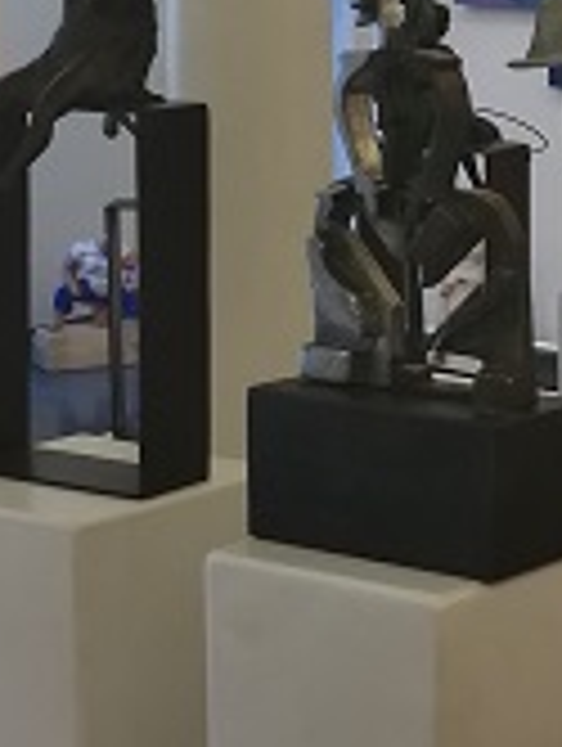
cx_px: 584
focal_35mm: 130
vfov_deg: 15.1
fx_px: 2807
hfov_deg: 11.3
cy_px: 180
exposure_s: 1/50
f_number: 2.2
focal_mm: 4.5
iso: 125
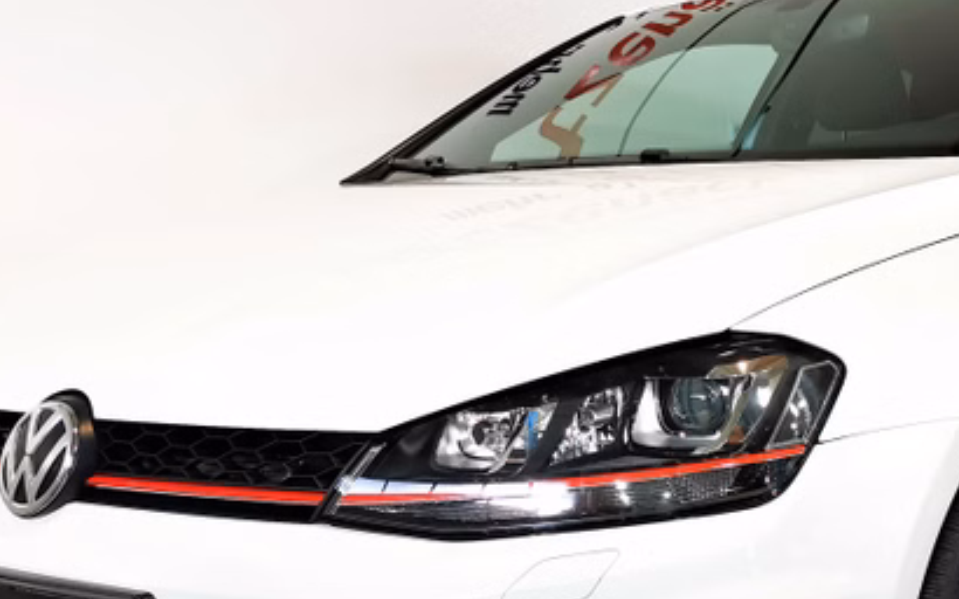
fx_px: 1568
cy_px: 459
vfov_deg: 21.4
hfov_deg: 33.6
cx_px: 655
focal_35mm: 60
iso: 160
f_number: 1.8
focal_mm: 5.58
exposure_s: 1/100
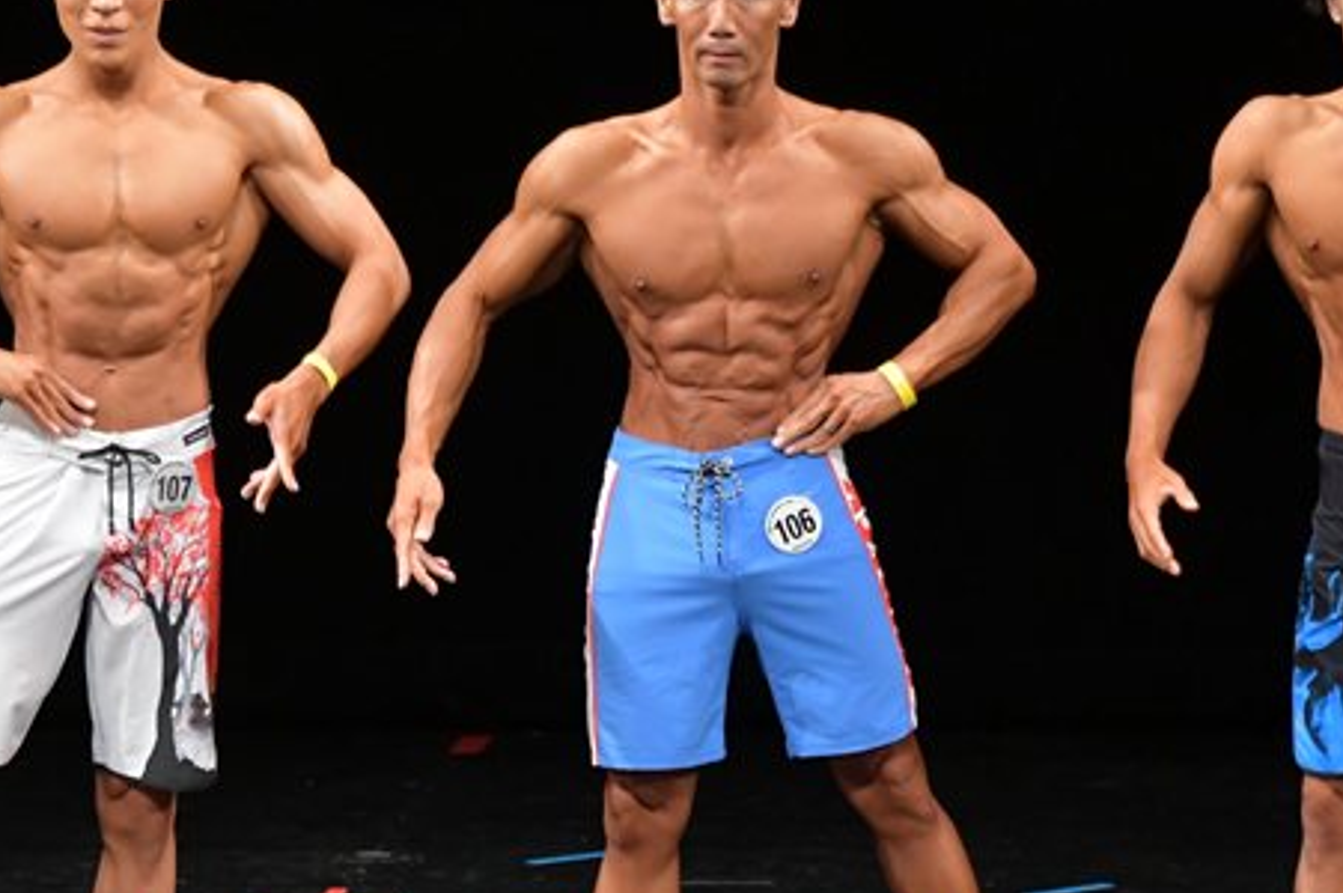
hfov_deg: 4.4
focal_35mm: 464
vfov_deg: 3.0
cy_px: 560
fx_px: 17297
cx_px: 615
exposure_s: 1/400
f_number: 5.6
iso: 3200
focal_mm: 180
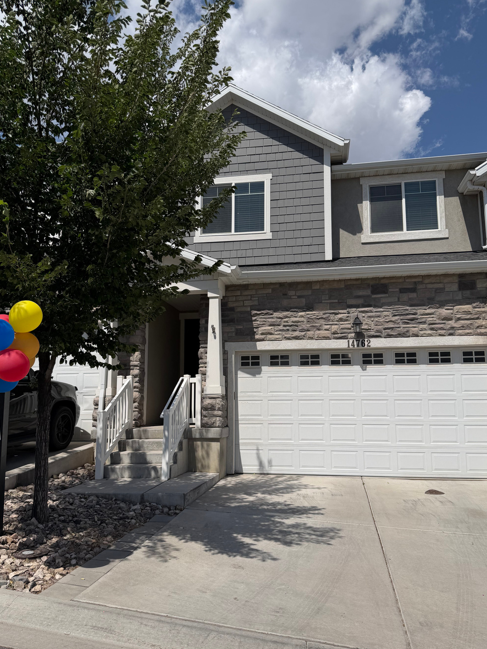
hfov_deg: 53.0
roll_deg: +1.1
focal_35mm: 26
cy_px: 340
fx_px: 488
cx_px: 247
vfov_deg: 67.3
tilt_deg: +12.3
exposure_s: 1/10309
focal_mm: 6.76
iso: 80
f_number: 1.78
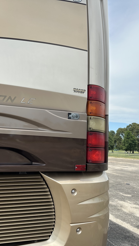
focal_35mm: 35
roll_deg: -2.6
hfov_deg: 33.4
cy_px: 123
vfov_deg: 56.6
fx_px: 229
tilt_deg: +6.7
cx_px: 45
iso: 80
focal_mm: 6.86
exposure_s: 1/4545
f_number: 1.78
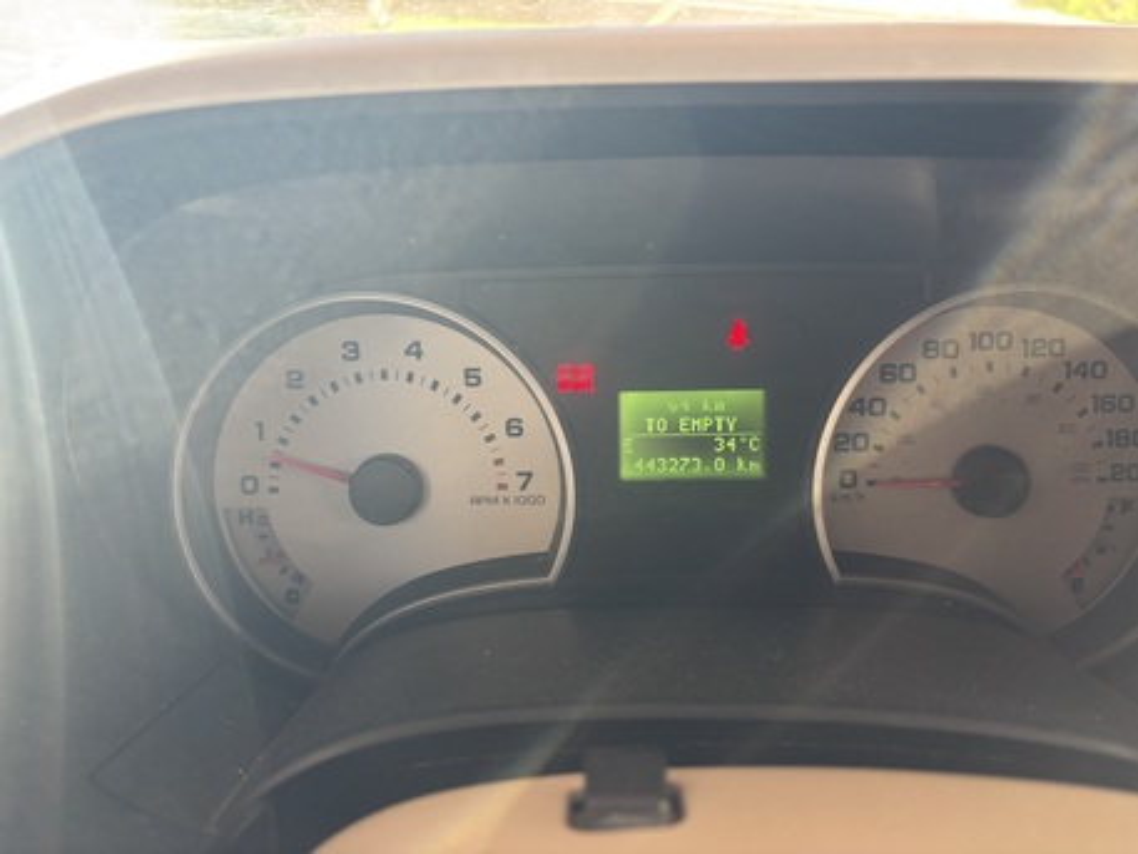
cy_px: 427
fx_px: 855
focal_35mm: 26
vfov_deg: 53.1
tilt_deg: -20.6
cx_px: 569
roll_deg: -1.8
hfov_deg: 67.3
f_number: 1.6
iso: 100
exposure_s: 1/121
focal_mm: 5.96
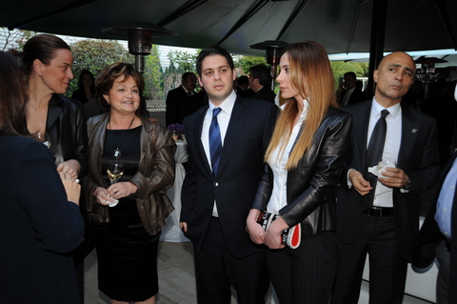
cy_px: 152
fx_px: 444
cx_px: 228
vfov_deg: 37.8
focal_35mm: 35
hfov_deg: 54.5
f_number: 5.6
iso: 400
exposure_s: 1/60
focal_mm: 35
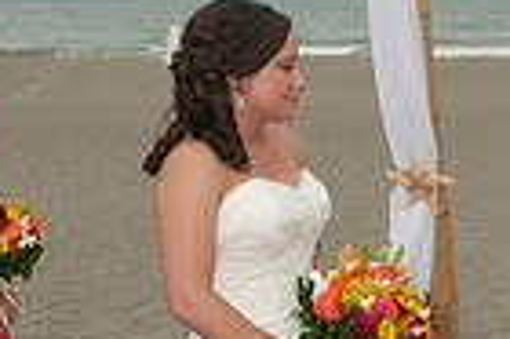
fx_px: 1755
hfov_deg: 16.2
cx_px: 495
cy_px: 275
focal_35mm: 124
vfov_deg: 11.0
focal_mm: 20
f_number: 5.6
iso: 400
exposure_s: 1/100
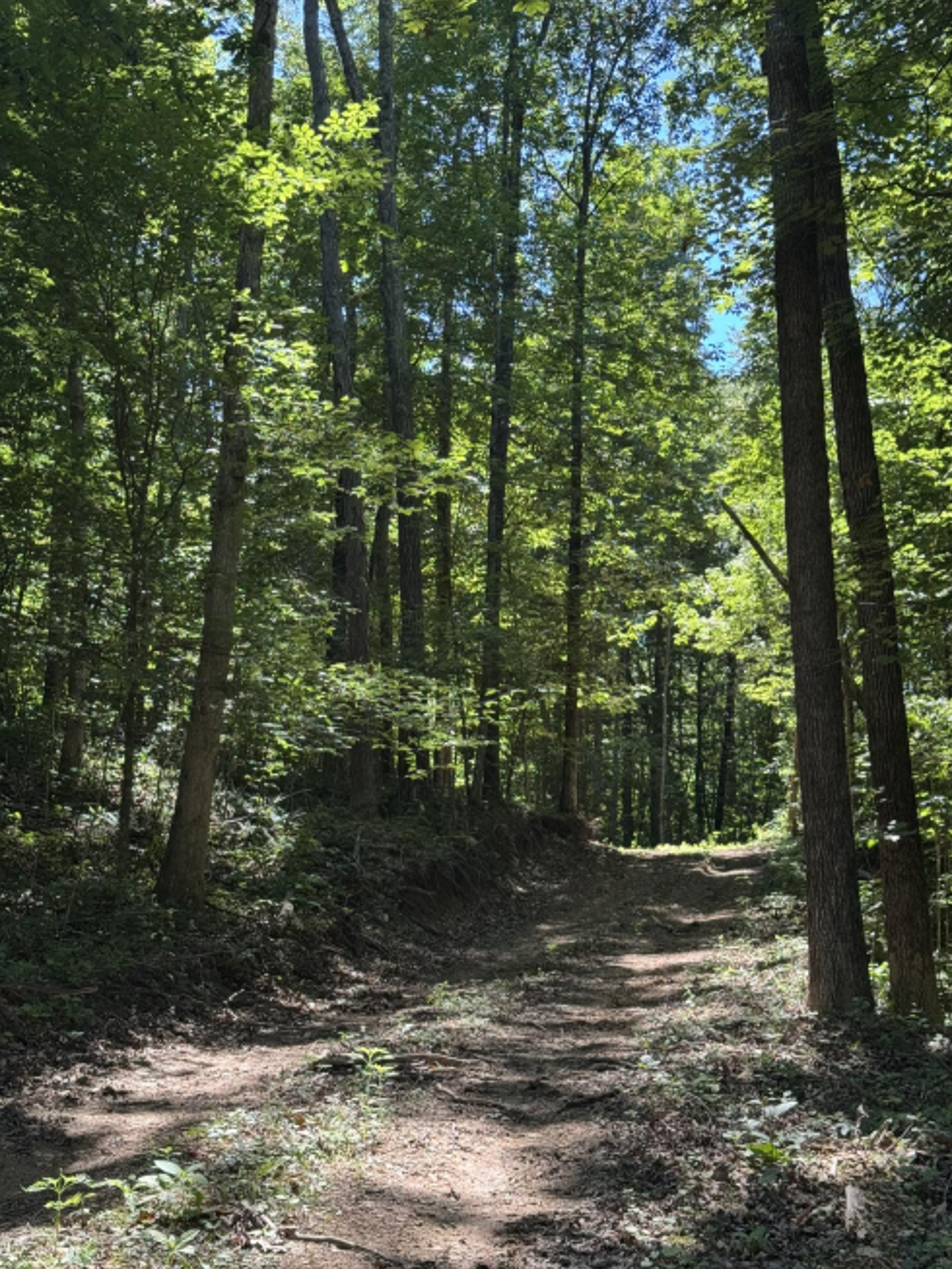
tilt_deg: +14.8
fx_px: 1796
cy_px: 638
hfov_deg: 29.7
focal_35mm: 49
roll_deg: -1.3
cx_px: 484
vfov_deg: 38.9
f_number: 1.78
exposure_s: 1/317
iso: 64
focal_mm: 6.76
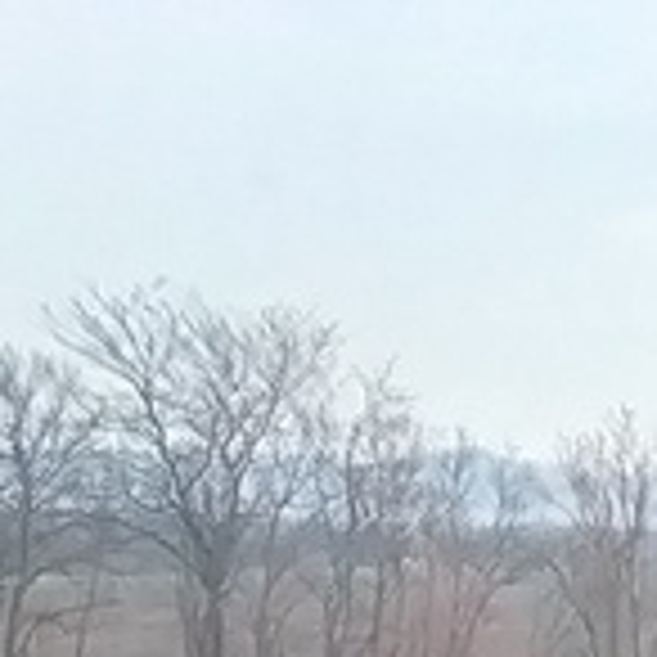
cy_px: 752
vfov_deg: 17.2
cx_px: 837
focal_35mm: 97
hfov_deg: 17.0
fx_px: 2083
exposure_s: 1/108
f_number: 2.2
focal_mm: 1.42
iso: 100
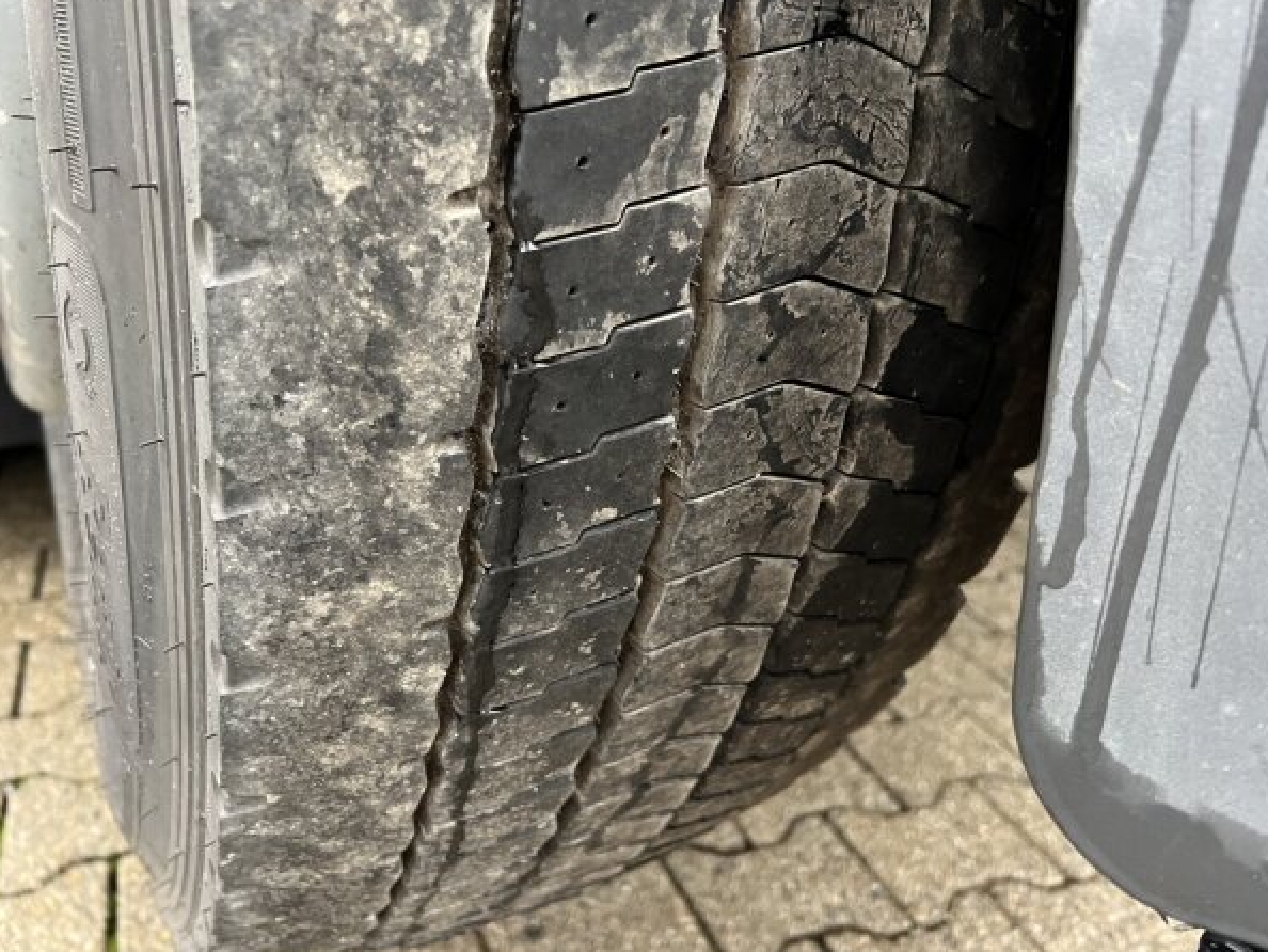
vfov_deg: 49.8
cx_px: 668
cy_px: 463
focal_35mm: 28
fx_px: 1026
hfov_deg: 63.4
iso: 250
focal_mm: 5.7
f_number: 1.5
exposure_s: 1/60
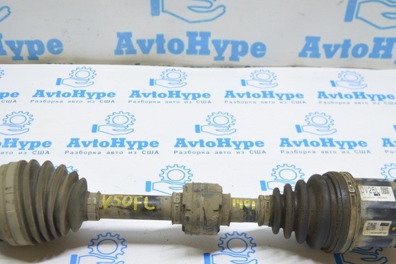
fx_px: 528
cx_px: 186
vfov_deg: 27.8
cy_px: 182
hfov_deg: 41.1
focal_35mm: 48
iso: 400
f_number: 3.5
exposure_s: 1/50
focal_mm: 18
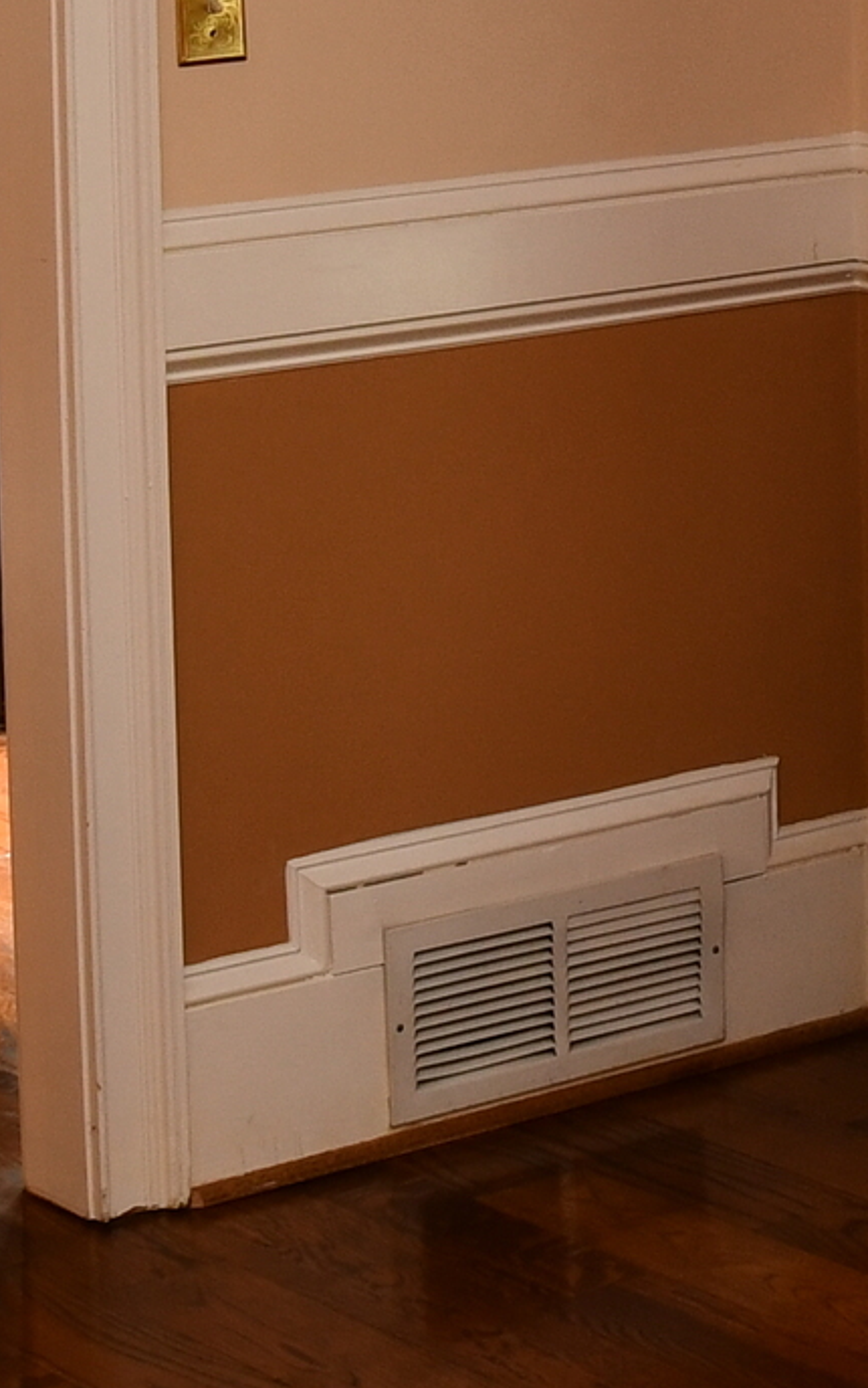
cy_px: -249
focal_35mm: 123
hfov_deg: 10.2
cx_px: 1403
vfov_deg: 16.3
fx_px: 4651
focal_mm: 18
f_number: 4
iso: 320
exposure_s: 1/60
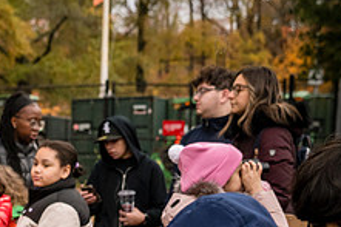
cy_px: 278
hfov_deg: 17.6
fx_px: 1041
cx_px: -79
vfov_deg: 12.1
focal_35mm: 110
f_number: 4
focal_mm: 42
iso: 4000
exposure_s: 1/640
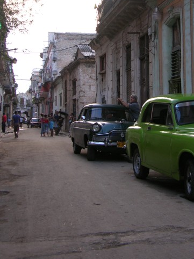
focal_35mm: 59
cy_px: 61
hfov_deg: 24.5
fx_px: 441
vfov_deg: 32.0
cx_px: 146
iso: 50
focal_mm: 9.5
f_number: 2.8
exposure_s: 1/28.4
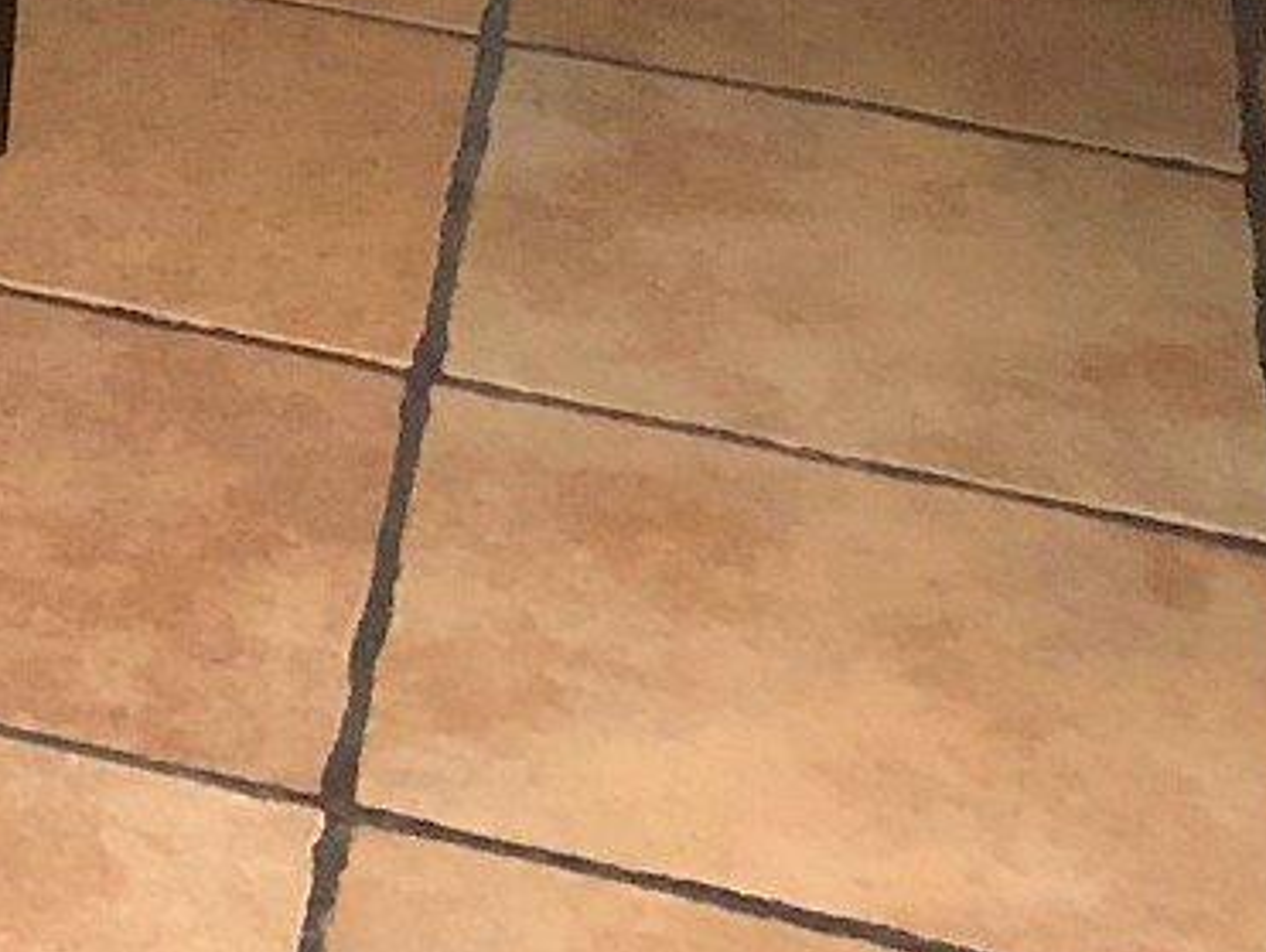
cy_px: -1460
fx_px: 5564
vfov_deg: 8.7
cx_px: -1106
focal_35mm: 152
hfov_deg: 11.8
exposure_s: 1/15
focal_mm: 4
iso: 64
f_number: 1.8
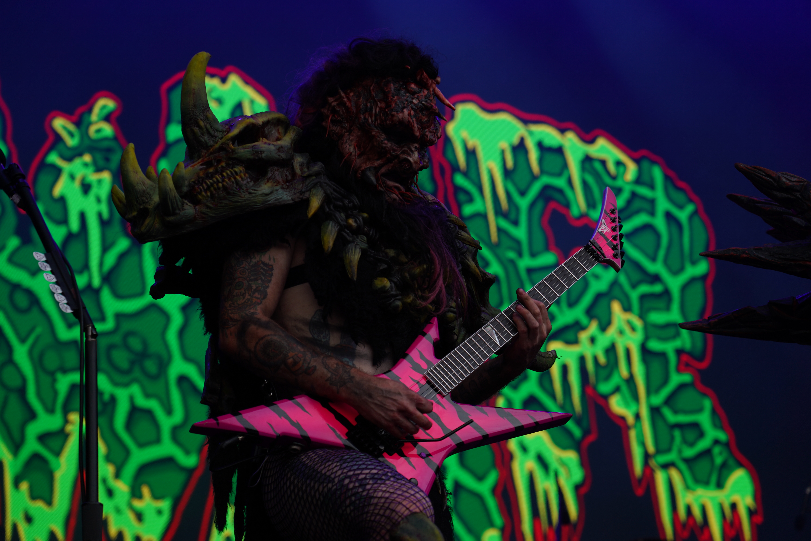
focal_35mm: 105
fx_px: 2365
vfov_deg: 13.0
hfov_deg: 19.5
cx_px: 406
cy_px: 270
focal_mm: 105
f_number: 4.5
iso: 100
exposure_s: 1/160
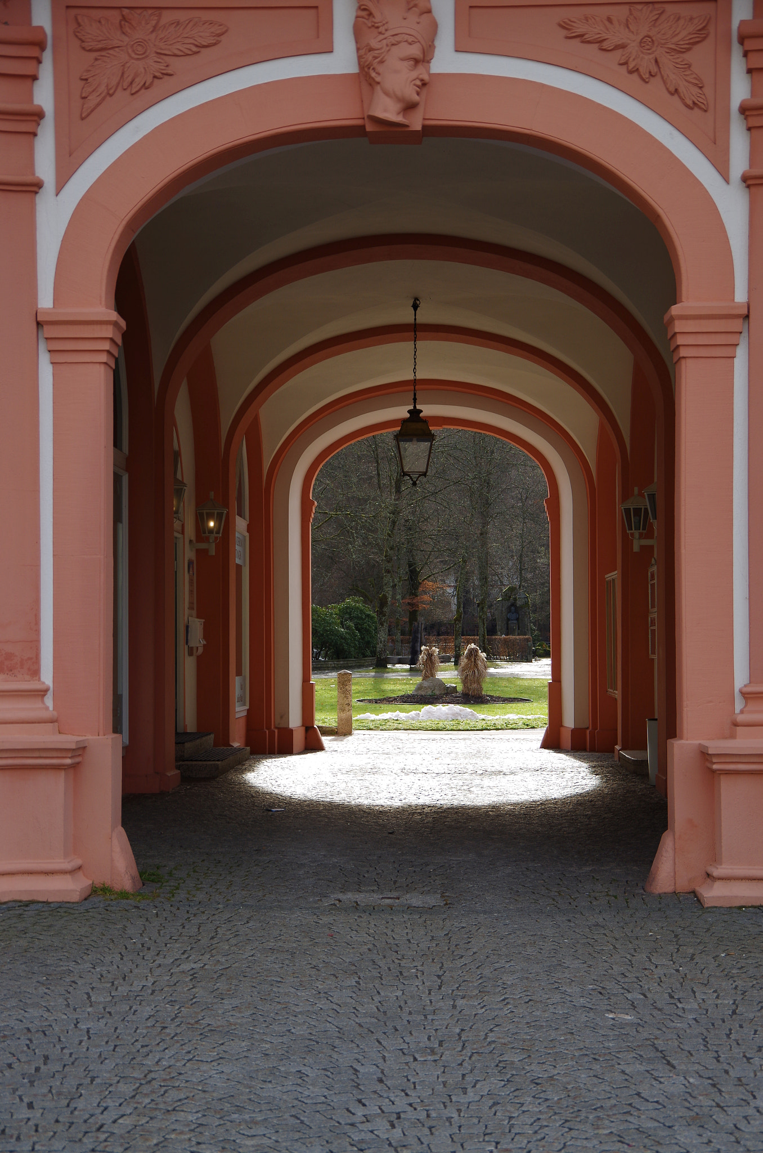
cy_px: 576
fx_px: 1916
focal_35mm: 60
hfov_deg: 22.5
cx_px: 382
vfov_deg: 33.5
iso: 100
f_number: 5
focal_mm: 40
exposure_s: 1/200
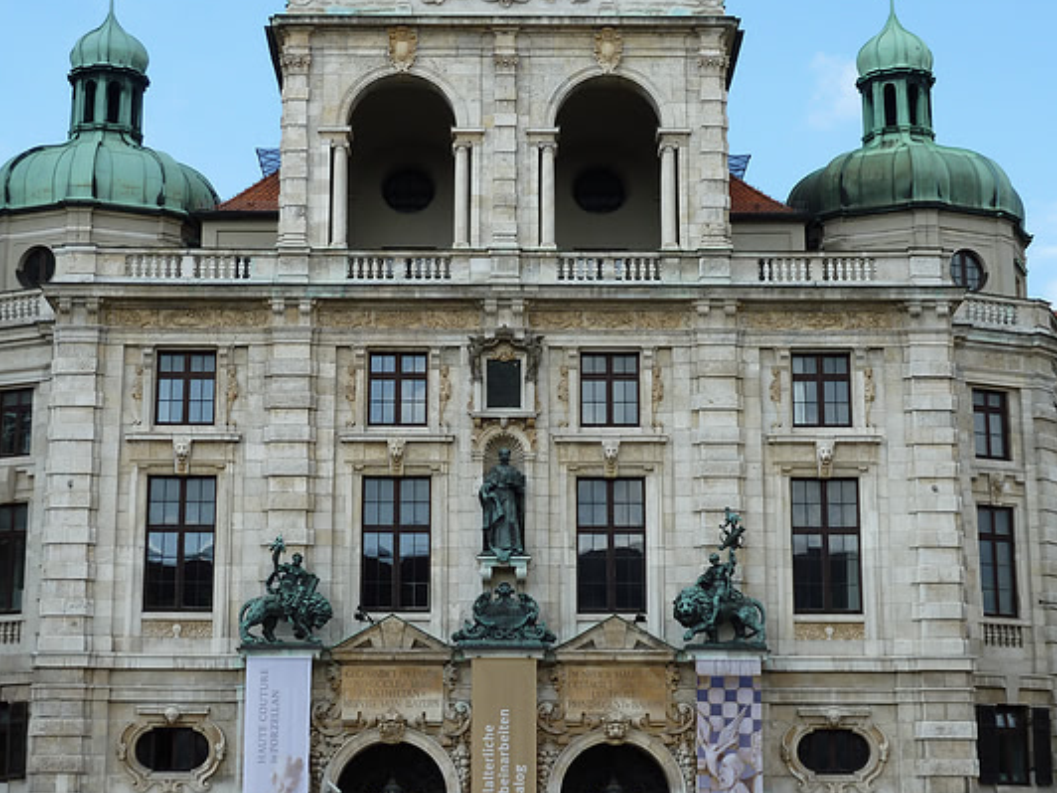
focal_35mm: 73
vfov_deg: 20.2
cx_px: 495
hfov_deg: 26.7
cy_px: 389
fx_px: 2229
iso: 80
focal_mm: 11
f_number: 4.1
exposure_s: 1/320
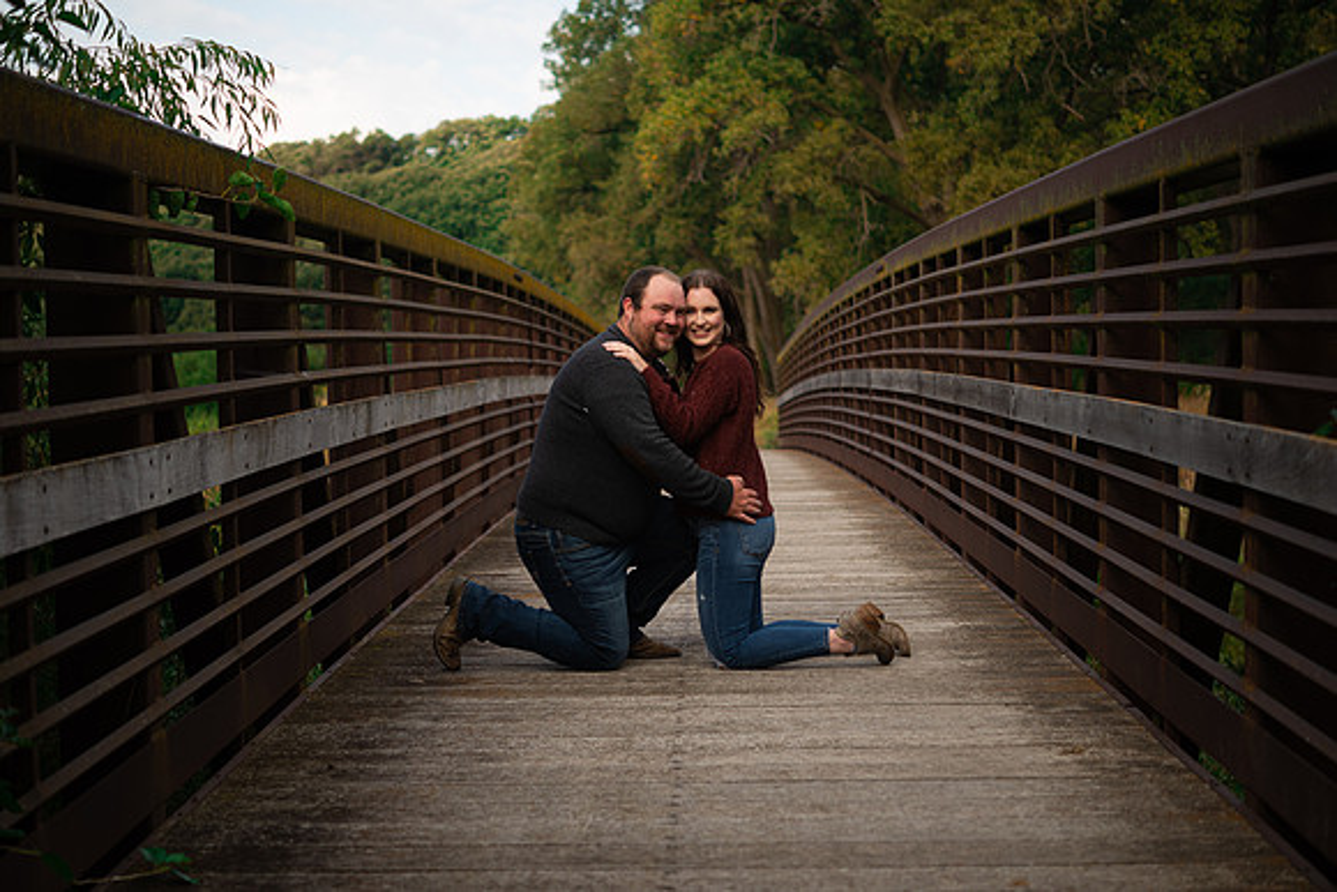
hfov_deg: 30.5
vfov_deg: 20.6
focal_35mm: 66
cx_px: 605
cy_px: 479
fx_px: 2451
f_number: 2.8
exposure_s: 1/500
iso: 100
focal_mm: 60
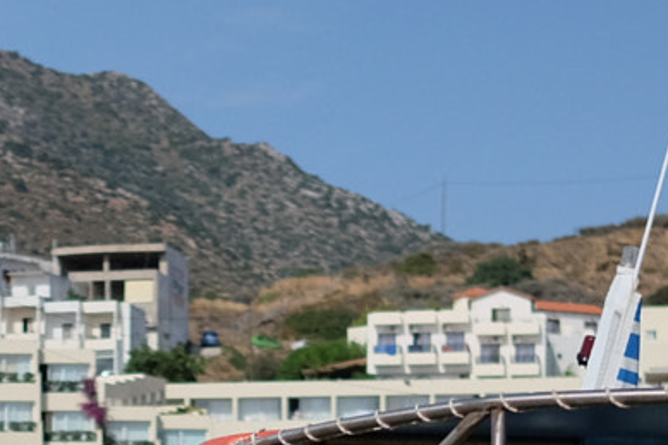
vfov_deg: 9.0
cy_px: 836
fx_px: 2671
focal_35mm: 144
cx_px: 115
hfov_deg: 14.2
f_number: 2
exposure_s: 1/9000
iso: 800
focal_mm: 23
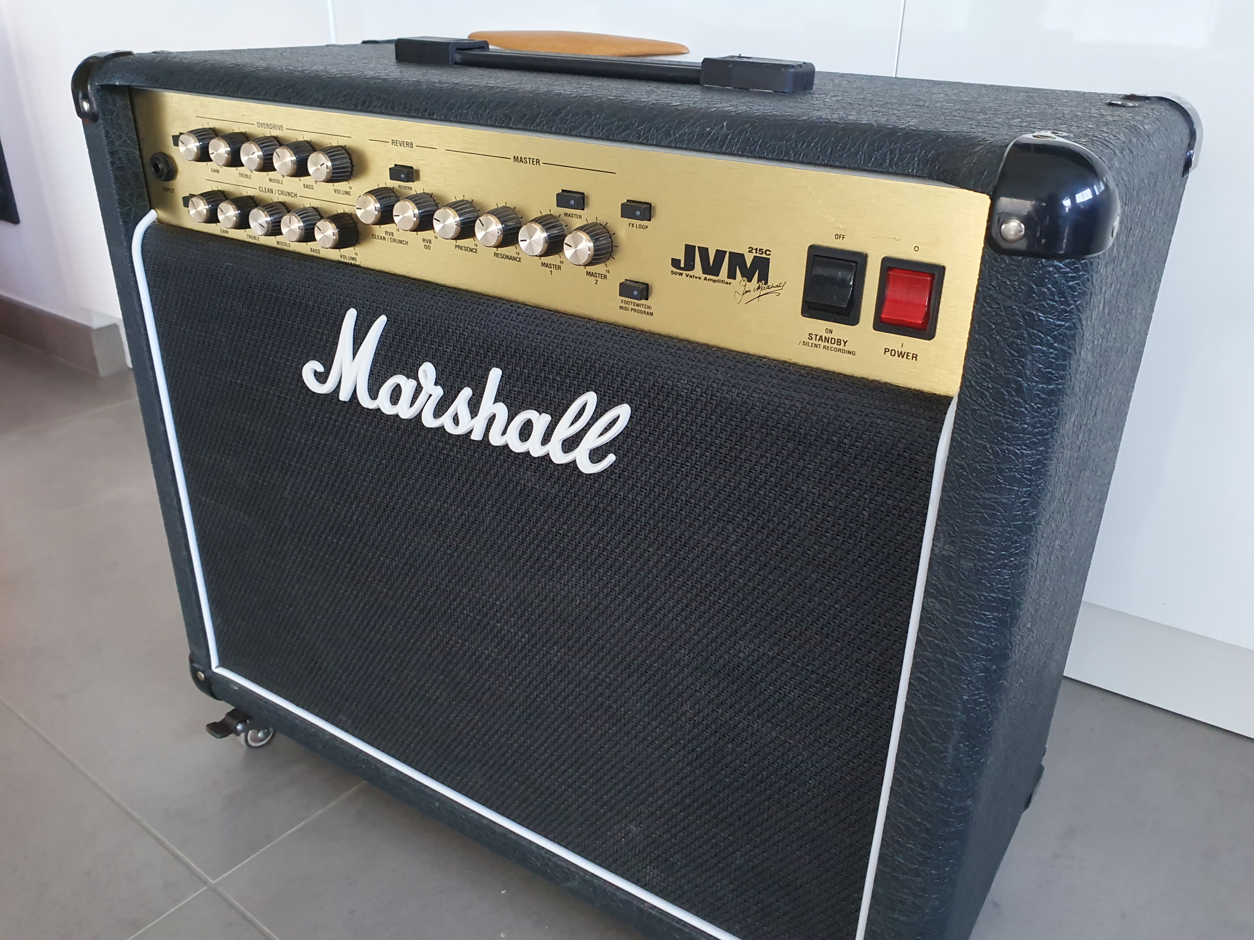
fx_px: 978
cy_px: 481
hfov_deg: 65.3
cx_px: 638
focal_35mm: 27
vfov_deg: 51.3
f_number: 2.4
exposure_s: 1/50
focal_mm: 4.32
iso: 500
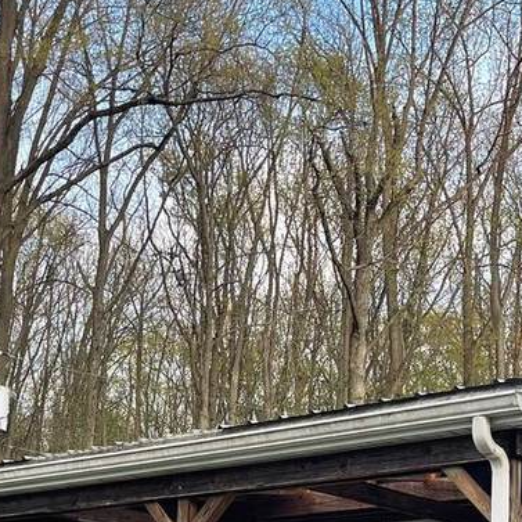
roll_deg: -1.9
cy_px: 593
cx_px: 158
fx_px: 1331
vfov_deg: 21.0
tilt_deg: +5.8
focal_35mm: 78
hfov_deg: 22.1
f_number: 1.6
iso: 50
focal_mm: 5.1
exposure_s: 1/121
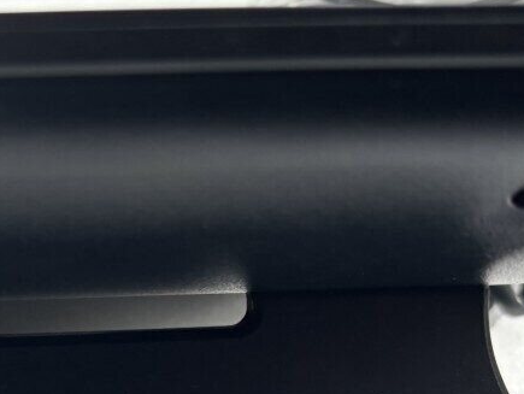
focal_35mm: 86
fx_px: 1303
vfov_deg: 16.3
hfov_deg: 22.1
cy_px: 511
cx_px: 36
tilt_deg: -50.0
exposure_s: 1/100
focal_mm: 5.96
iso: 40
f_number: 1.6
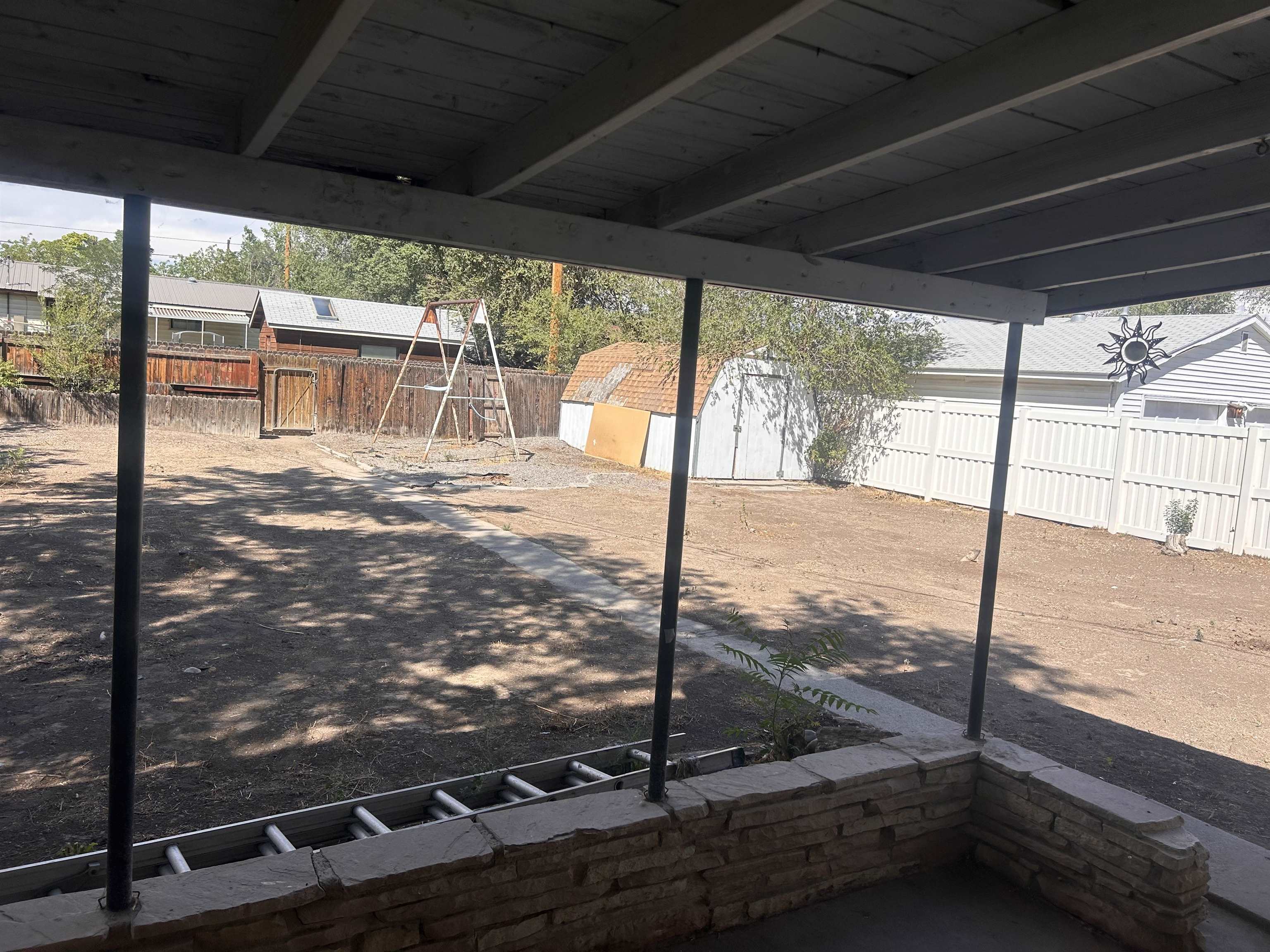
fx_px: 954
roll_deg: -4.2
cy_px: 476
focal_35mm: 26
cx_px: 635
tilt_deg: -5.6
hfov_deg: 67.3
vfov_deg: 53.1
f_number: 1.5
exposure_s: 1/2994
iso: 50
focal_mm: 5.7
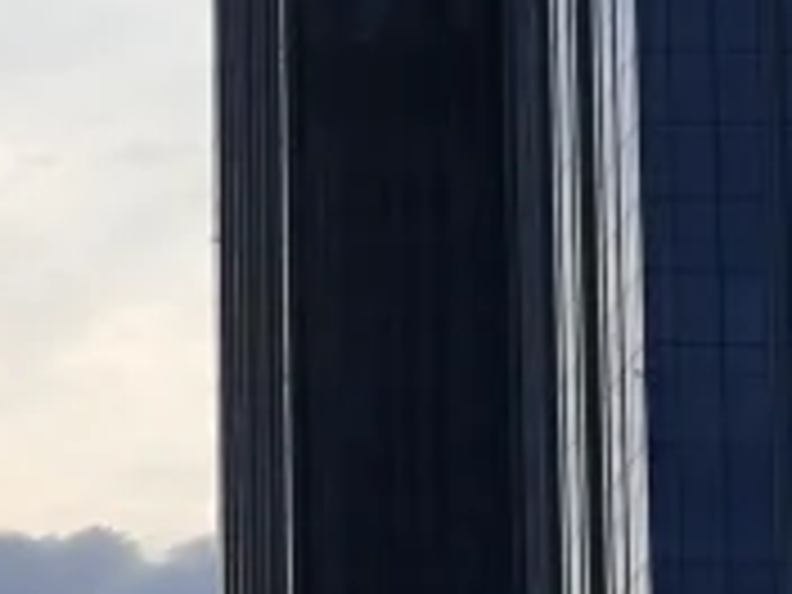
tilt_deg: +13.8
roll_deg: +0.1
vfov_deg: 5.0
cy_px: 284
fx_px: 6749
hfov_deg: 6.6
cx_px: -351
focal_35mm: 295
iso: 64
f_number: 1.78
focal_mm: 6.76
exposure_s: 1/792
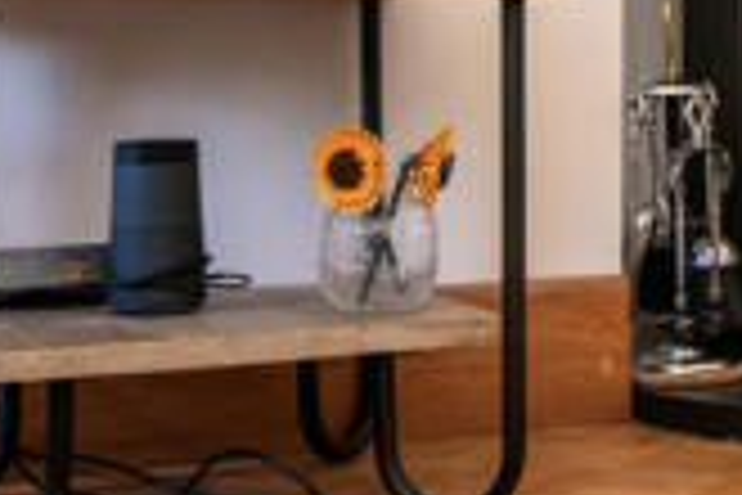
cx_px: 1158
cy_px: -218
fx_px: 2453
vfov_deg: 11.1
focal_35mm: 119
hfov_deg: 15.6
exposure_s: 1/250
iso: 6400
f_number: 4
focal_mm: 20
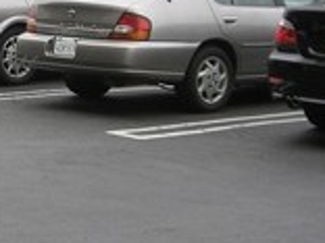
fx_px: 1465
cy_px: 54
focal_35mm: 156
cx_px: -112
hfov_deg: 12.2
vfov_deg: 9.5
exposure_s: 1/250
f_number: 4.3
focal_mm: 6.2
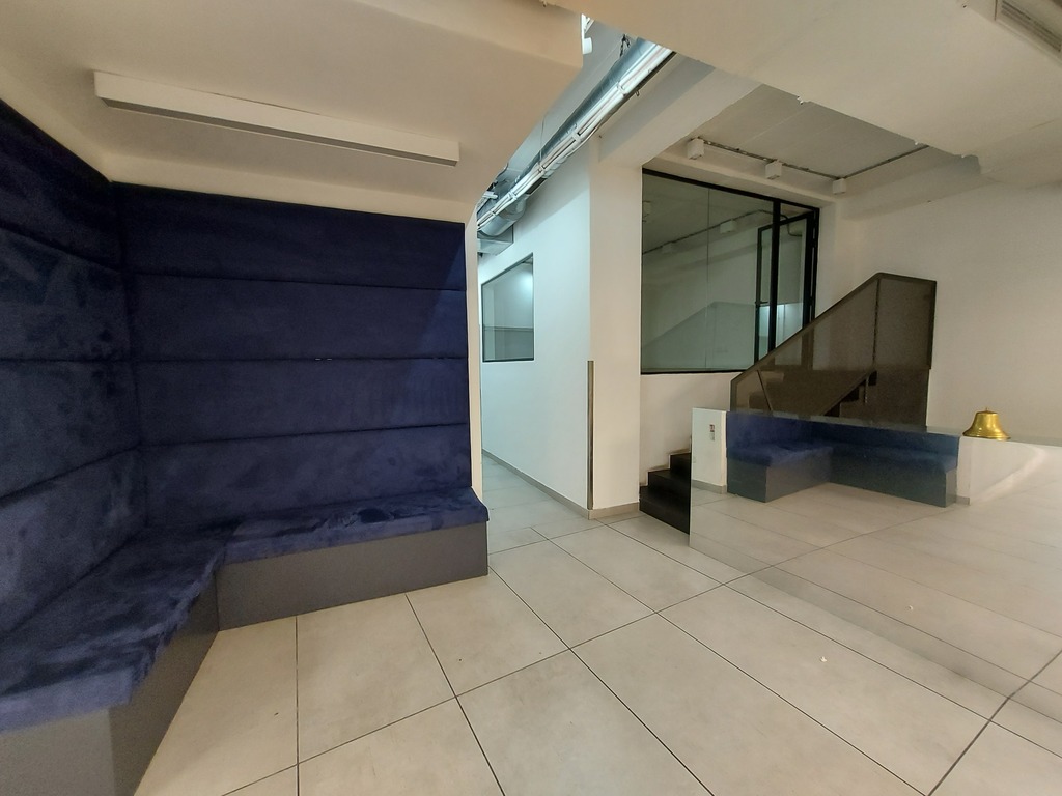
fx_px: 399
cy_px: 398
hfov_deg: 106.2
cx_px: 531
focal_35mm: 13
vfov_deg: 89.9
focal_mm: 1.74
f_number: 2.2
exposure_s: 1/50
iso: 250
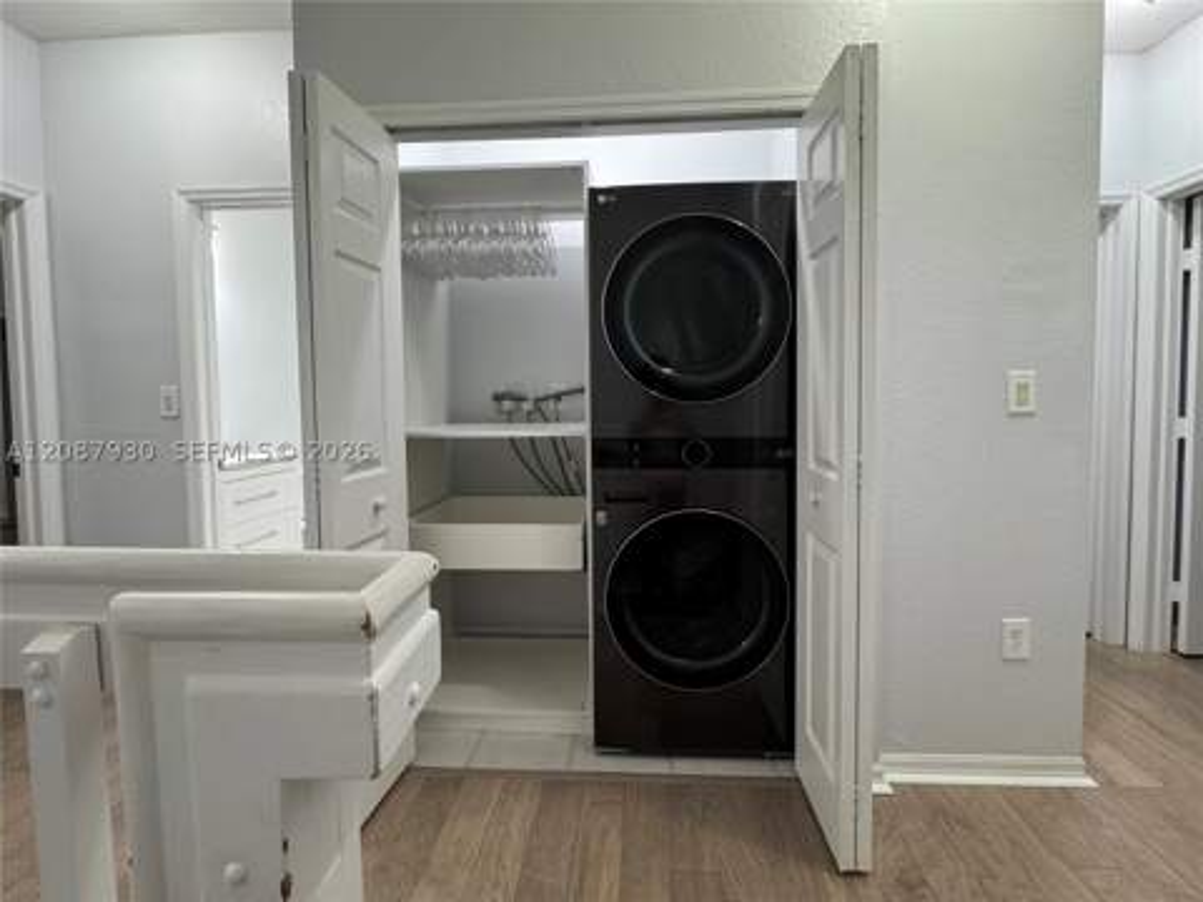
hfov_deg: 102.1
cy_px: 451
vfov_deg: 85.7
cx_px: 602
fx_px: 487
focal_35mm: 14
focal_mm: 2.22
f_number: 2.2
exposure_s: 1/60
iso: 320
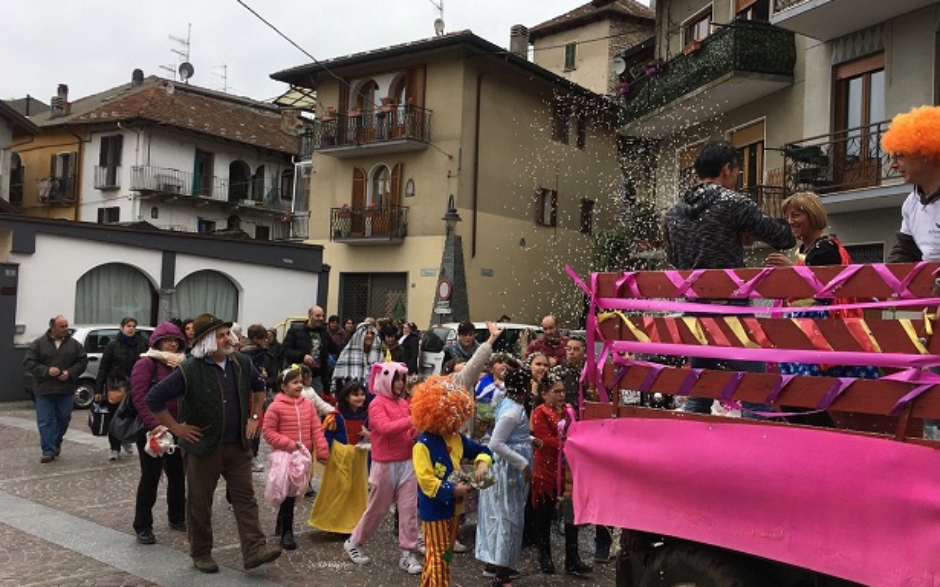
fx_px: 896
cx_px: 524
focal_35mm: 35
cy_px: 276
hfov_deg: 55.2
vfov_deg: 36.2
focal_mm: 4.15
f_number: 2.2
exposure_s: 1/523
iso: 25
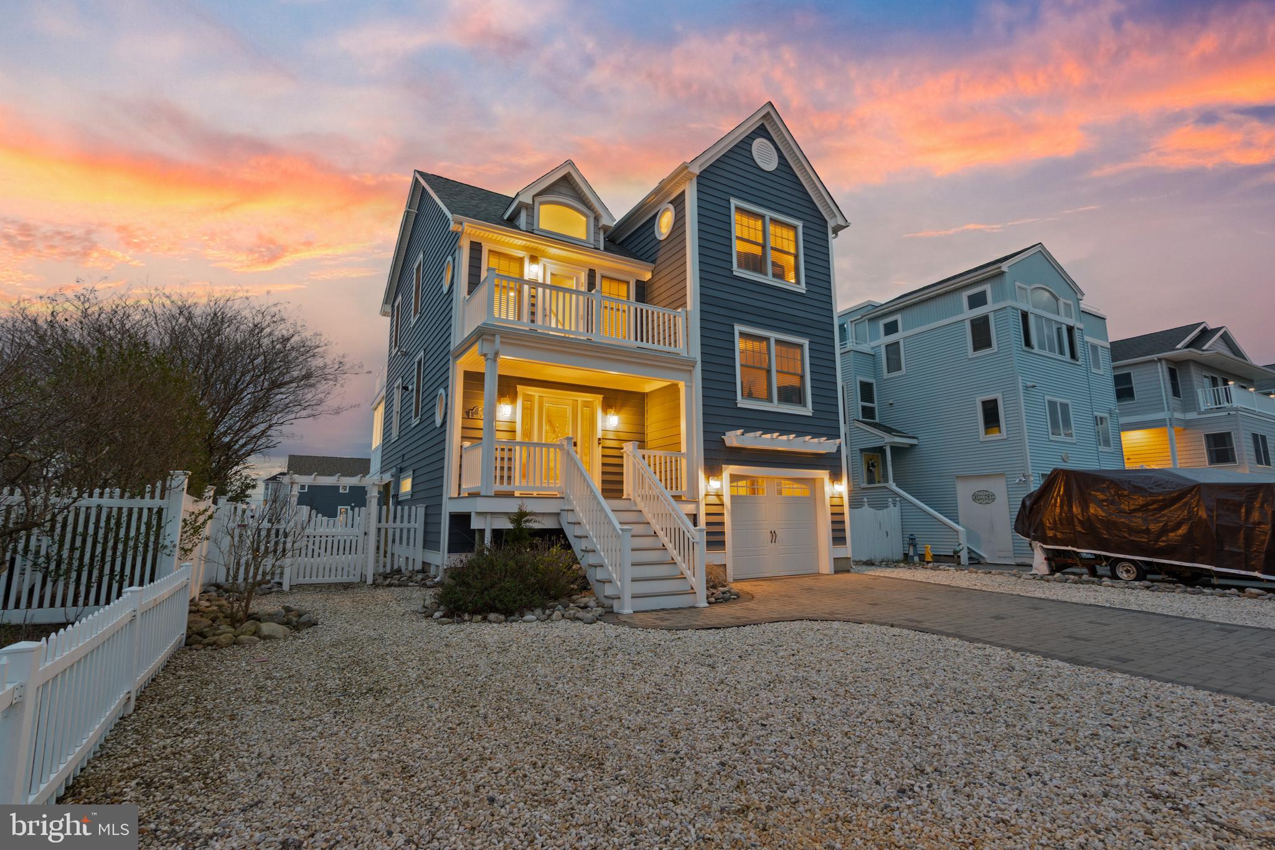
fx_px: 567
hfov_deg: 96.7
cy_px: 425
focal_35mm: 16
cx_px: 638
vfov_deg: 73.7
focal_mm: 16
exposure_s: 4
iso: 250
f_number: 9
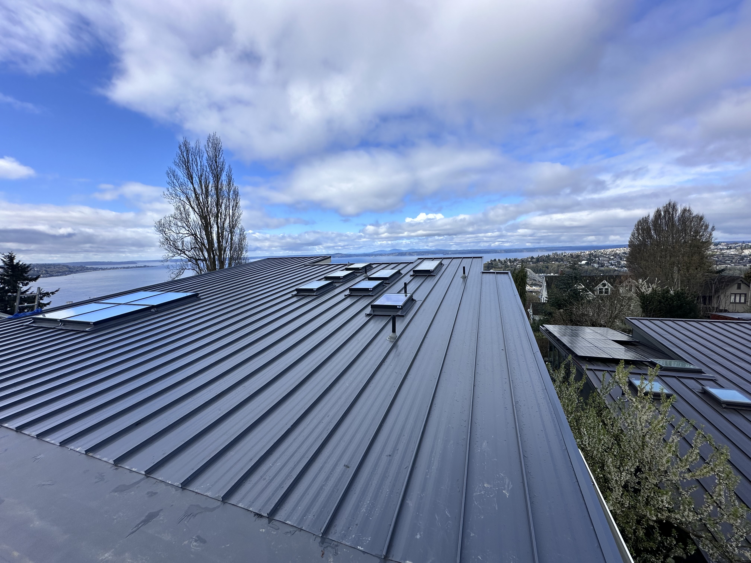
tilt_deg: -6.5
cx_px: 376
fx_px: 304
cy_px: 282
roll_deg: +2.0
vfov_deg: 85.7
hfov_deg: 102.1
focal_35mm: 14
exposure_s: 1/2092
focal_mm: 2.22
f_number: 2.2
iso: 50
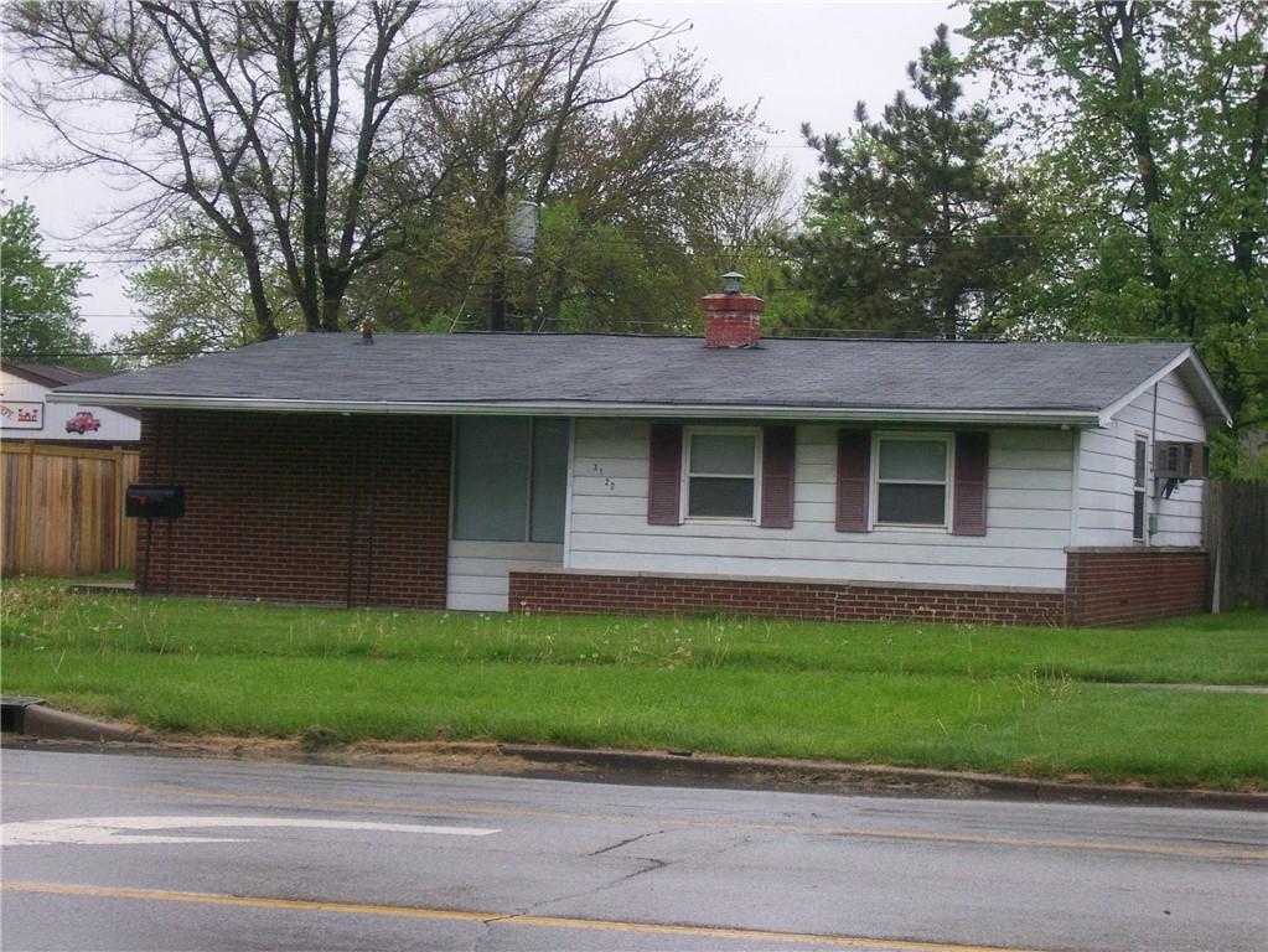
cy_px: 476
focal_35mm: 87
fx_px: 3188
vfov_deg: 17.0
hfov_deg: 22.5
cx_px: 634
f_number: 4.3
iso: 200
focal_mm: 14.5
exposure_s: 1/100
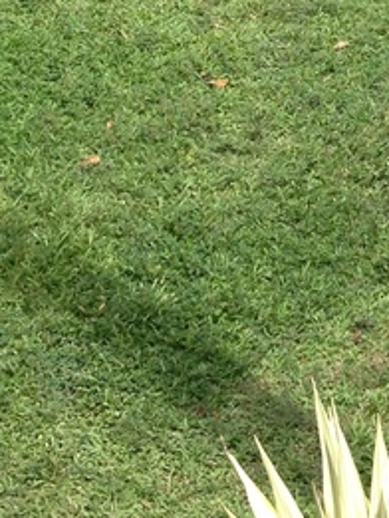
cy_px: -403
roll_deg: +2.5
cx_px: 502
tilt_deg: -21.6
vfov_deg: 11.4
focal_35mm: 161
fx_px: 2410
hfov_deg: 9.1
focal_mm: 4.28
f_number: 2.4
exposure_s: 1/569
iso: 50
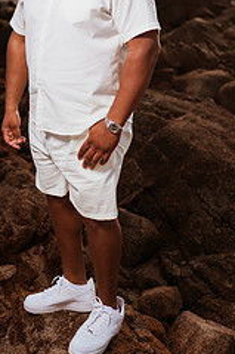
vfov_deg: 29.8
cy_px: 68
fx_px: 647
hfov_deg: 20.2
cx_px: 21
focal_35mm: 66
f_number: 1.8
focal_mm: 35
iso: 80
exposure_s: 1/8000
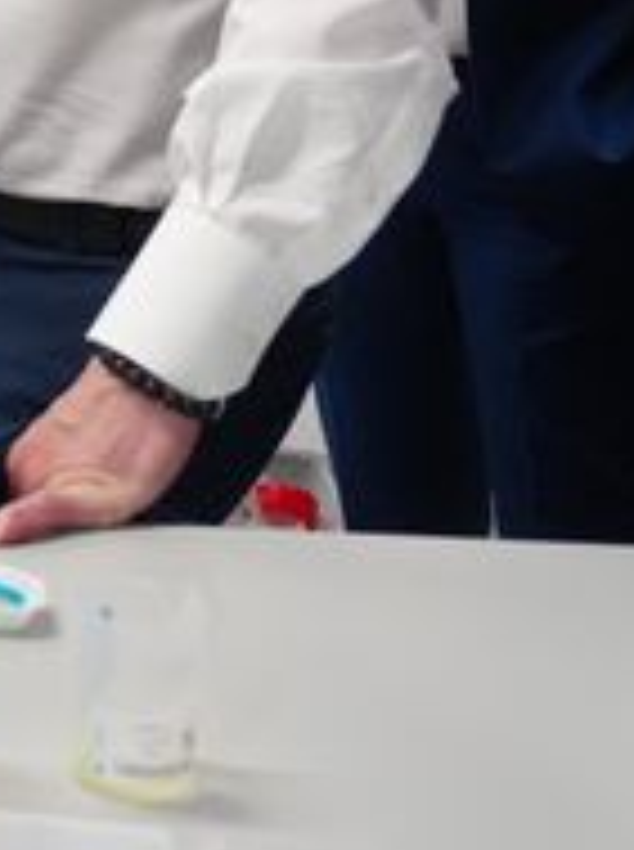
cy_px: -189
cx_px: -434
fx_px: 2793
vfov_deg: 16.5
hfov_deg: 12.1
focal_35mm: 114
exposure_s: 1/640
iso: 4000
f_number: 4.5
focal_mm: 32
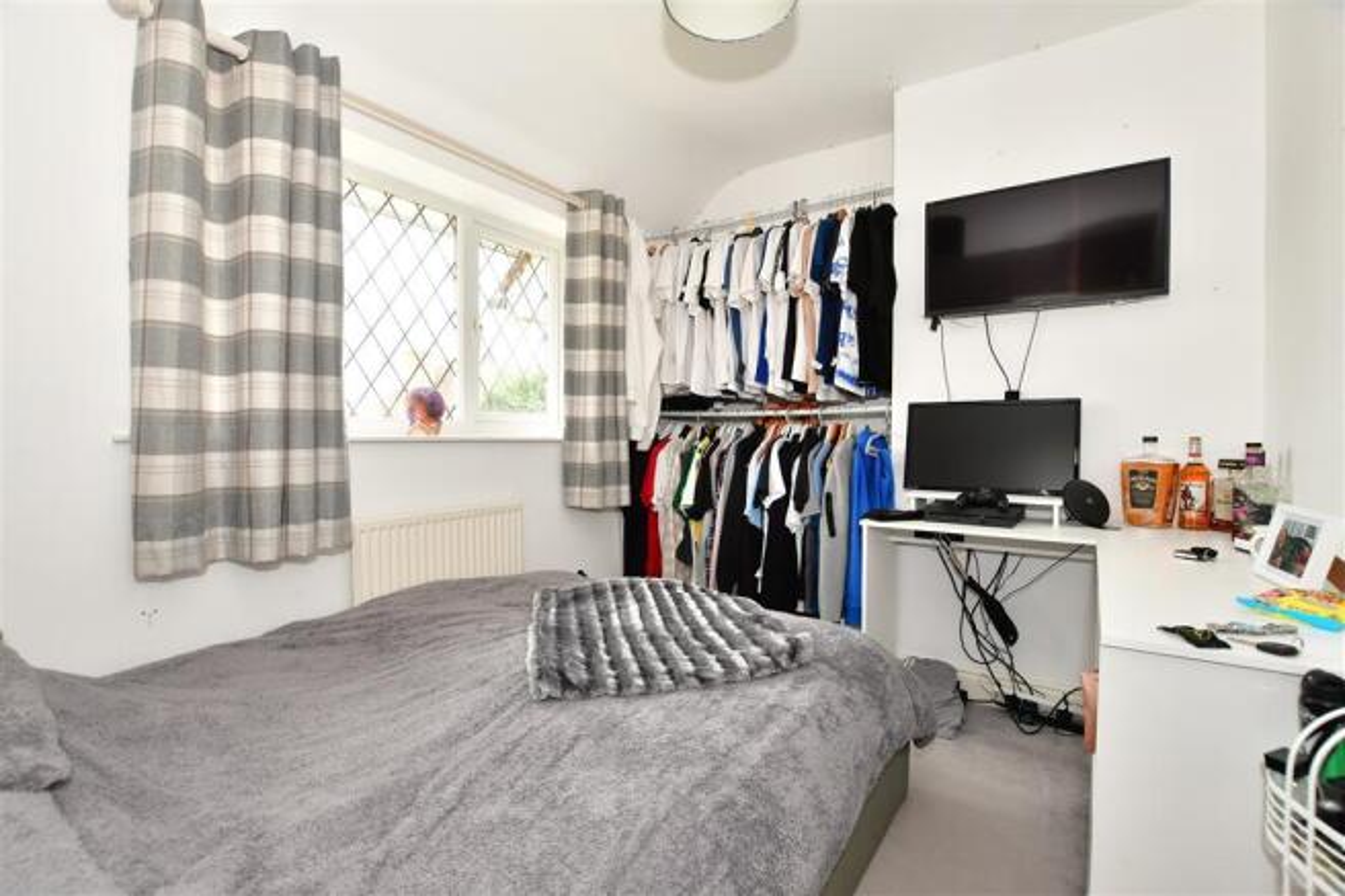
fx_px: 934
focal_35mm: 25
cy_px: 448
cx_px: 672
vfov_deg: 51.3
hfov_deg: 71.5
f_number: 5.6
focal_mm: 17
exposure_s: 1/4
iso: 250
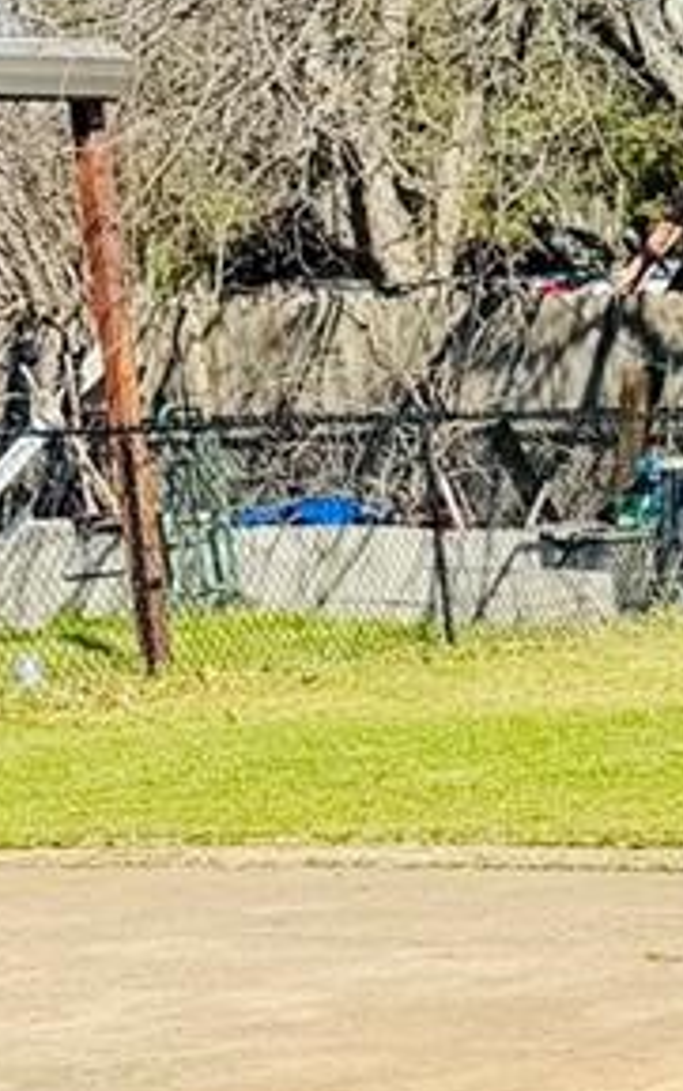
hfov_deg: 8.2
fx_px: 4015
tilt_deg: -13.1
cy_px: 1208
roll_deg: +1.6
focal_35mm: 135
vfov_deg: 15.1
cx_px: 2113
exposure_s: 1/3802
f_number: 1.78
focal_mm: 6.76
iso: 80
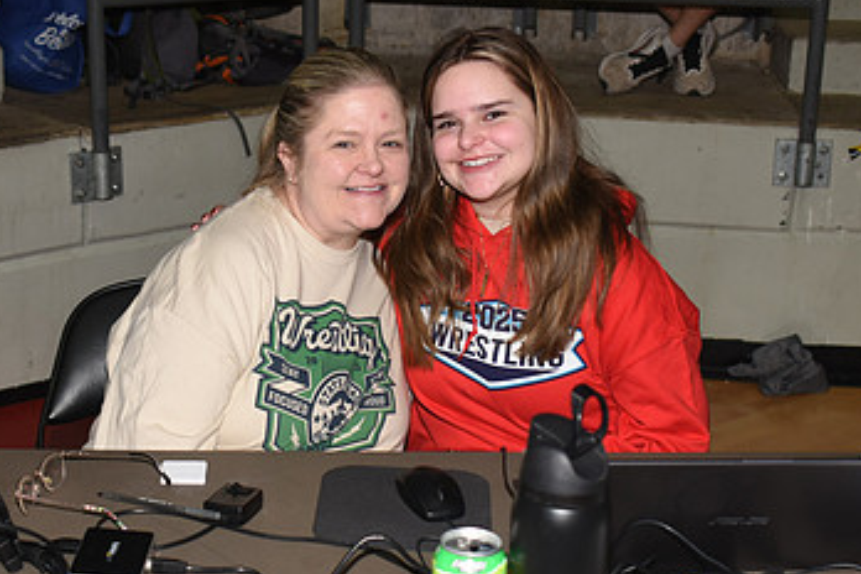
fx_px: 1794
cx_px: 346
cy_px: 328
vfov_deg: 18.2
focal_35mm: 75
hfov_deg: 26.9
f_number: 5.6
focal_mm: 45
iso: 800
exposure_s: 1/400
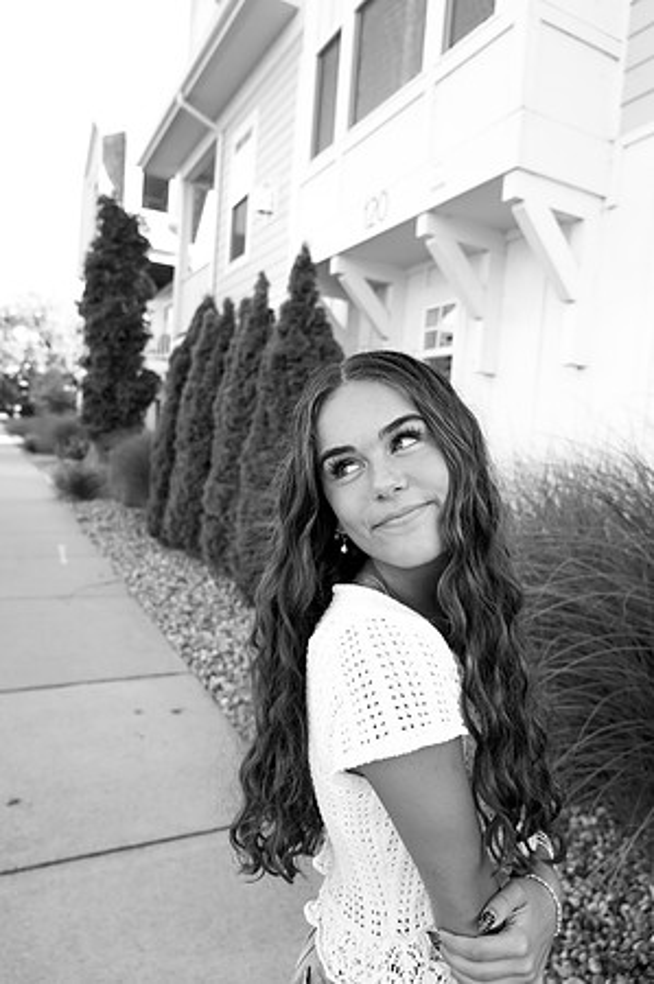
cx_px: 327
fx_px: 655
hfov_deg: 53.0
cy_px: 492
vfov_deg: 73.8
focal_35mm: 24
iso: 1000
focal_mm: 24
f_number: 4
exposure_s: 1/800
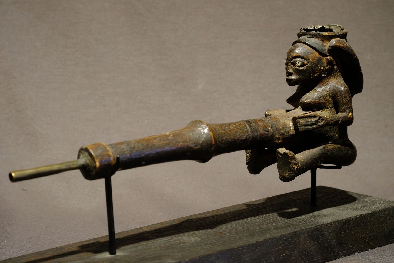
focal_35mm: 90
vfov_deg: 15.2
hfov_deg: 22.6
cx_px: 197
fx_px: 985
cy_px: 132
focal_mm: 60
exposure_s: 1/10
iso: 800
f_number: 9
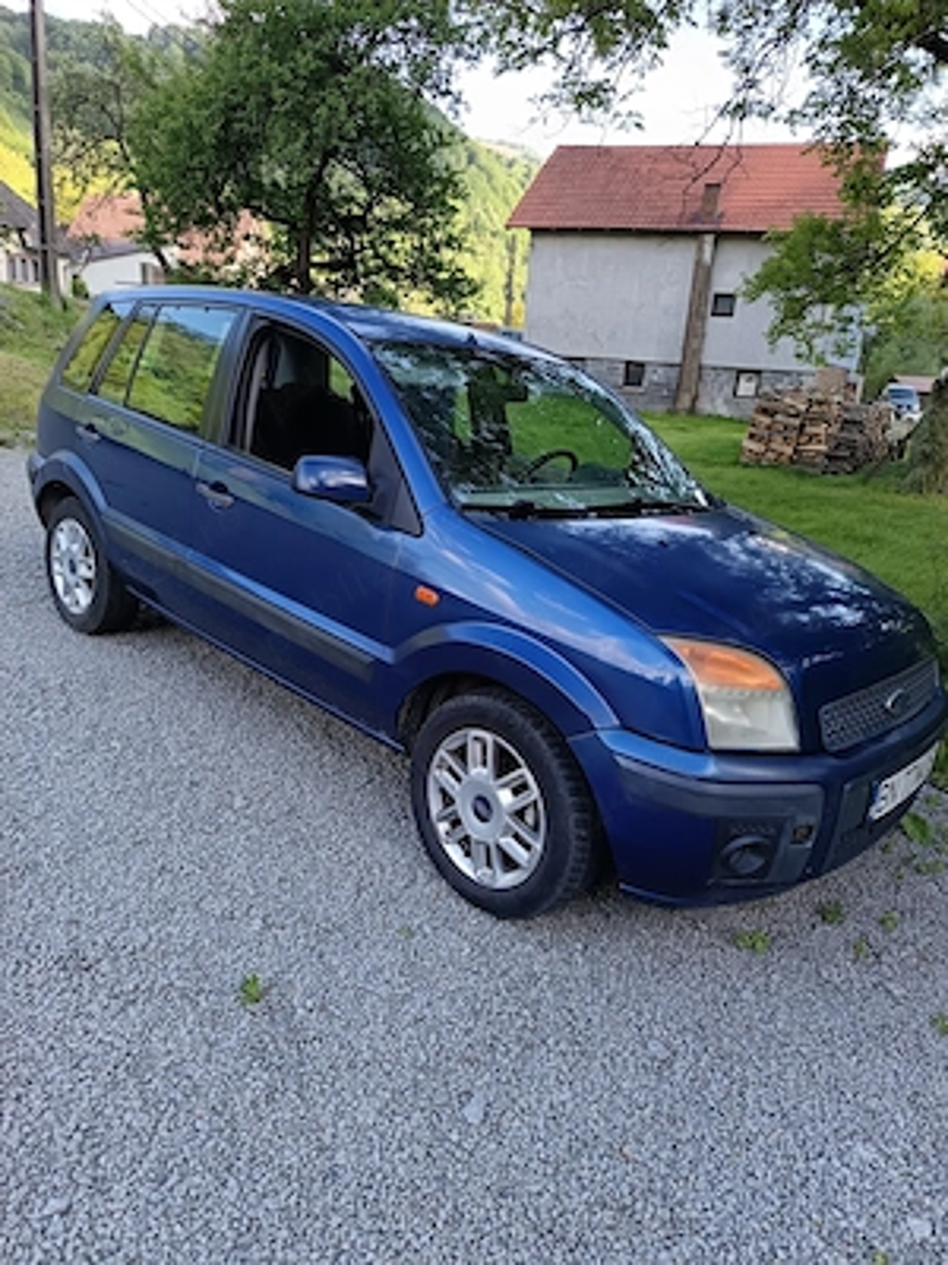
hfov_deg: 56.8
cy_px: 632
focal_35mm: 24
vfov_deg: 71.6
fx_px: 876
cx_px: 474
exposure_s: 1/100
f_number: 1.75
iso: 304
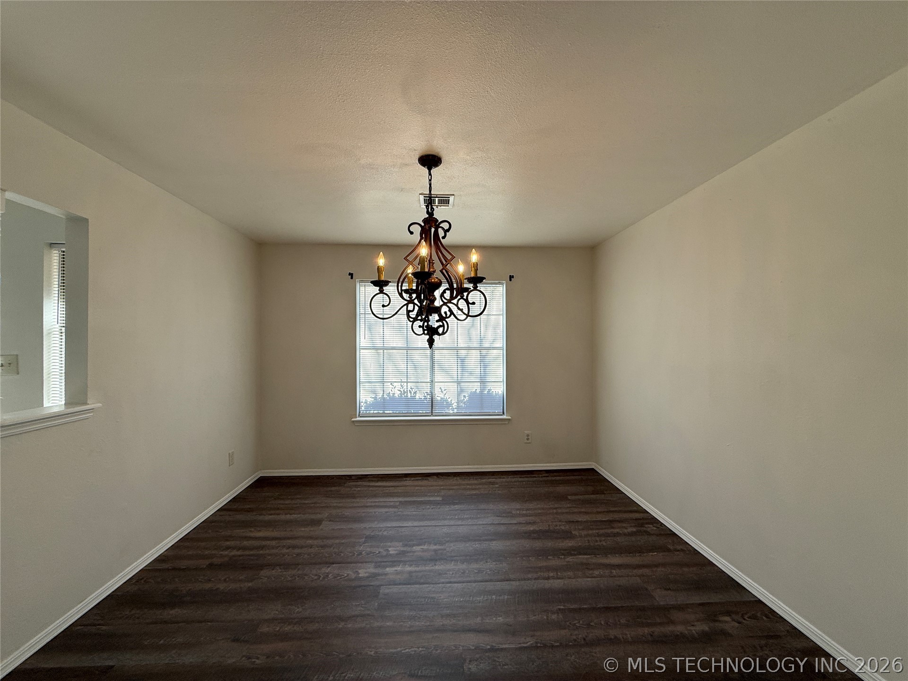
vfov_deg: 85.7
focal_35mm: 14
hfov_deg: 102.1
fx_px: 367
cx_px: 454
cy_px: 340
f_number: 2.2
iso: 64
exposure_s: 1/159
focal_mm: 2.22
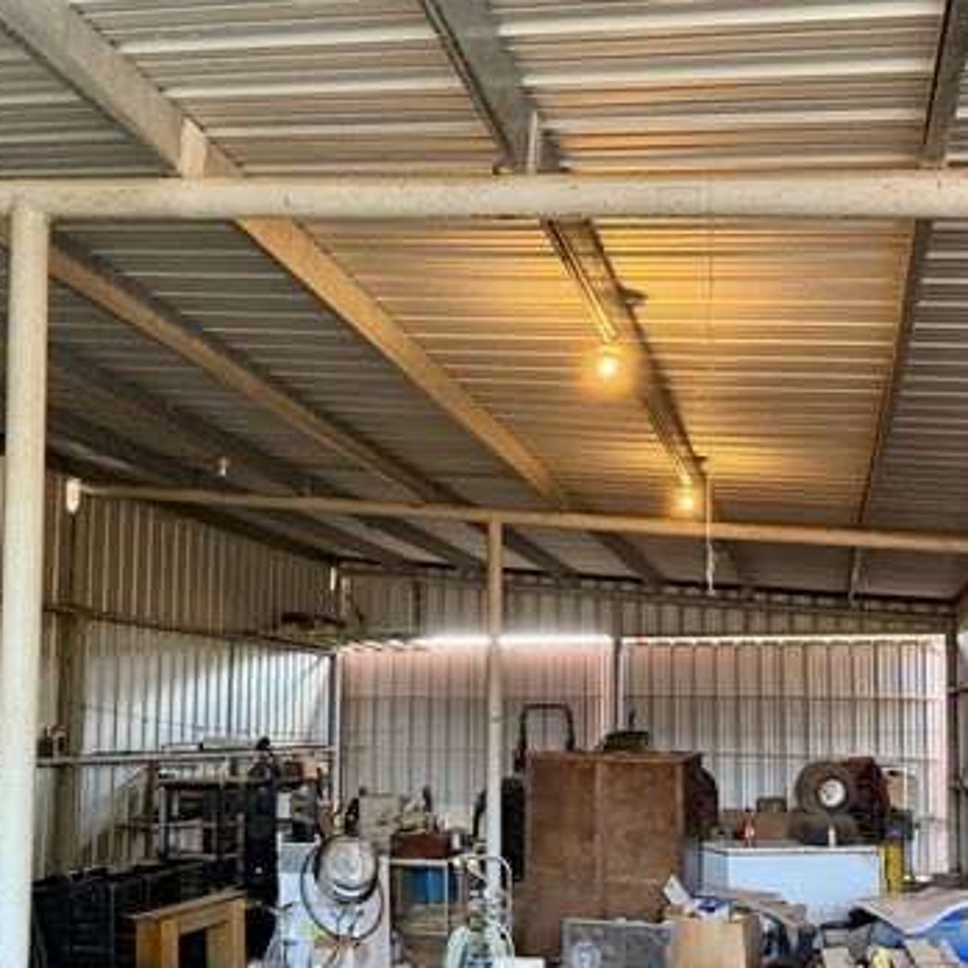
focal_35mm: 39
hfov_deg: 42.8
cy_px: 634
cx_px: 426
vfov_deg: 42.3
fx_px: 1234
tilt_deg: +3.8
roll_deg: -0.2
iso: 800
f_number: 1.78
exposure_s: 1/60
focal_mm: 6.76
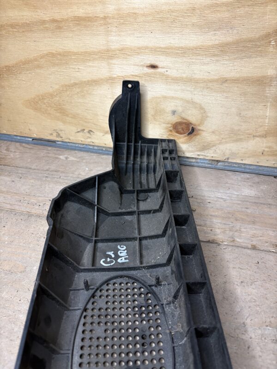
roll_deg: +4.2
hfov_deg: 53.1
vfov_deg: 67.3
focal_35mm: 26
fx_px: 277
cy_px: 184
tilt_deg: -41.1
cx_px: 138
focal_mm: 5.96
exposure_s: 1/50
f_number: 1.6
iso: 160
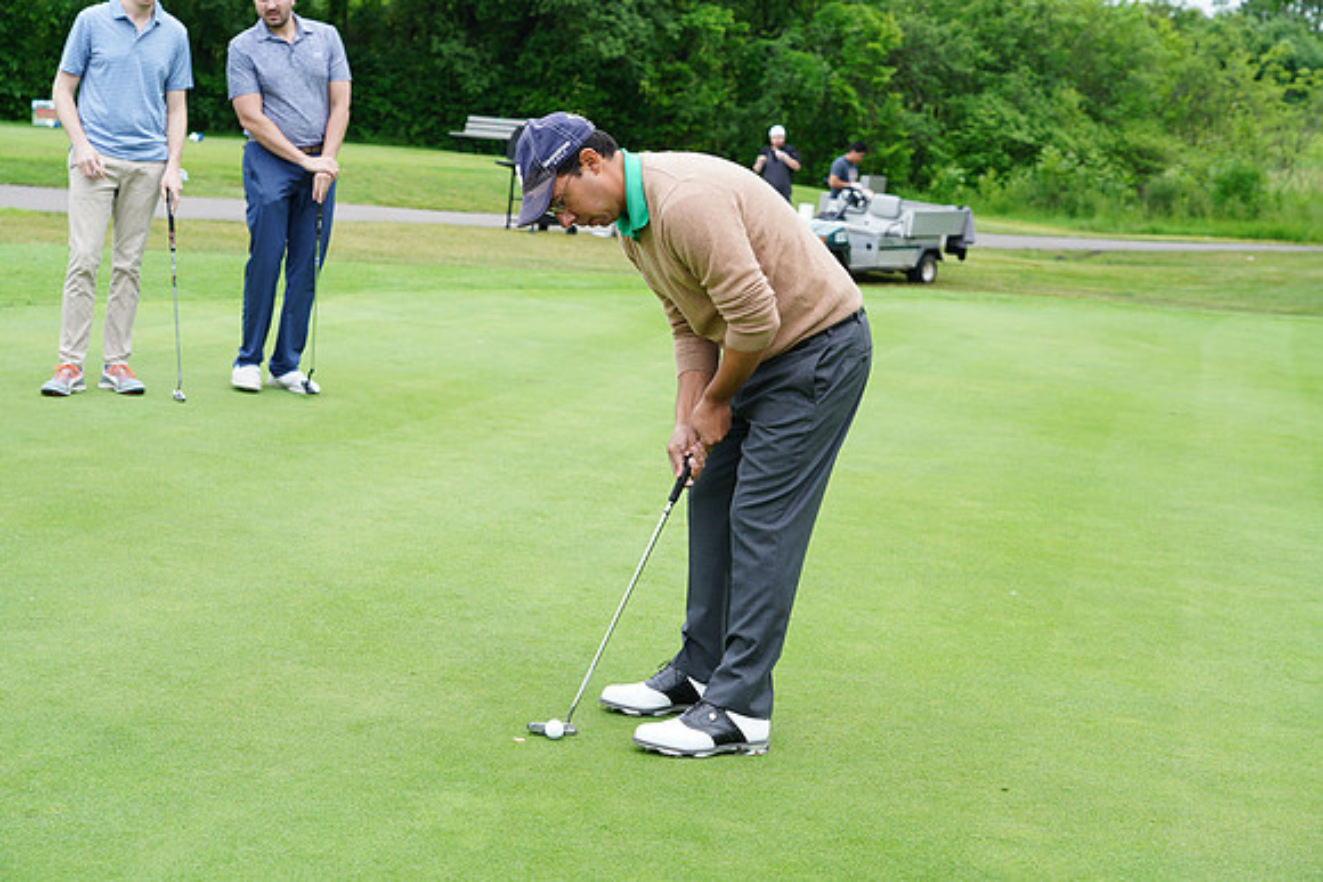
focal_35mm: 68
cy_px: 441
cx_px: 662
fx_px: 2499
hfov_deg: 29.6
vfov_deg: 20.0
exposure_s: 1/100
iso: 125
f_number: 6.3
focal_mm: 68
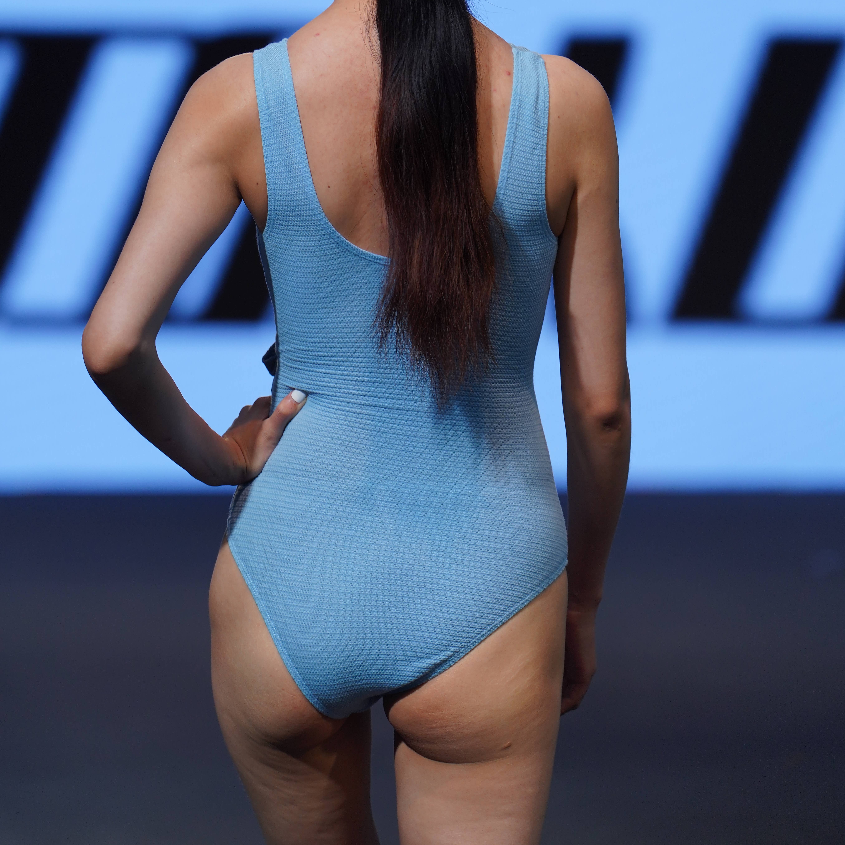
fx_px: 8230
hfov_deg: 5.9
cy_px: 407
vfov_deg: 5.9
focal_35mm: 298
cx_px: 392
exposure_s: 1/400
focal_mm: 200
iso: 500
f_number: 3.5
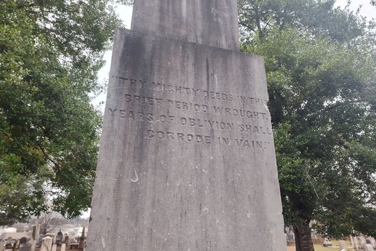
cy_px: 132
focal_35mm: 24
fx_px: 251
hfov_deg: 73.7
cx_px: 188
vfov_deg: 53.1
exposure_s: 1/120
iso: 172
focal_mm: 5.56
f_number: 1.8
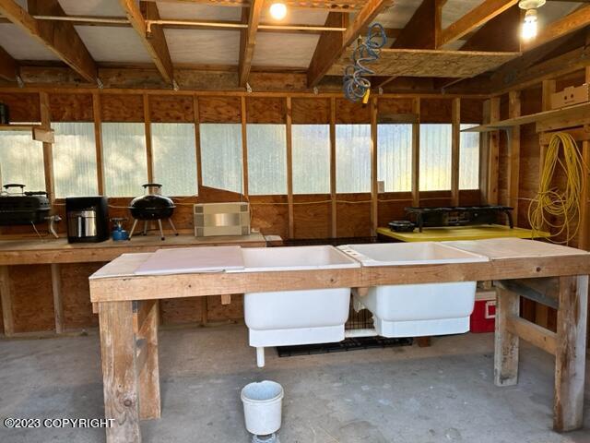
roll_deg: +2.5
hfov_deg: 71.6
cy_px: 222
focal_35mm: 24
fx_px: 409
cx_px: 295
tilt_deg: -6.3
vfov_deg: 56.8
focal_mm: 6.86
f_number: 1.78
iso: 80
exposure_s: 1/120
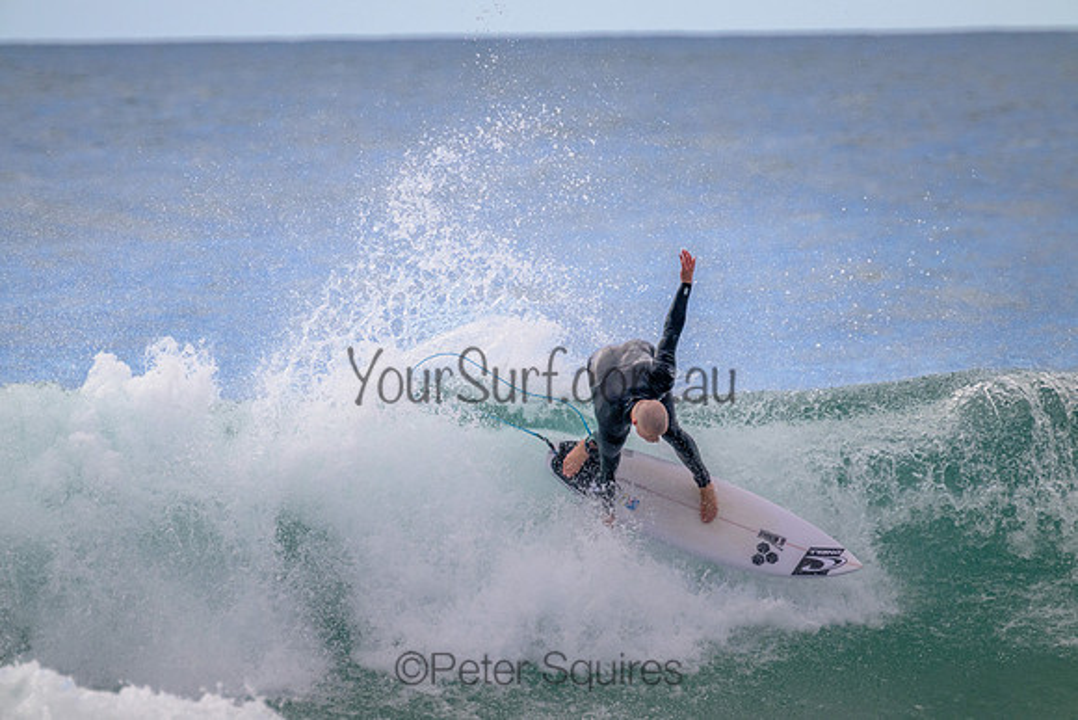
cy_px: 360
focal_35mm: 800
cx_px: 539
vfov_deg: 1.7
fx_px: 23960
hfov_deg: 2.6
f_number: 13
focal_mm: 800
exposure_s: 1/2000
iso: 1800
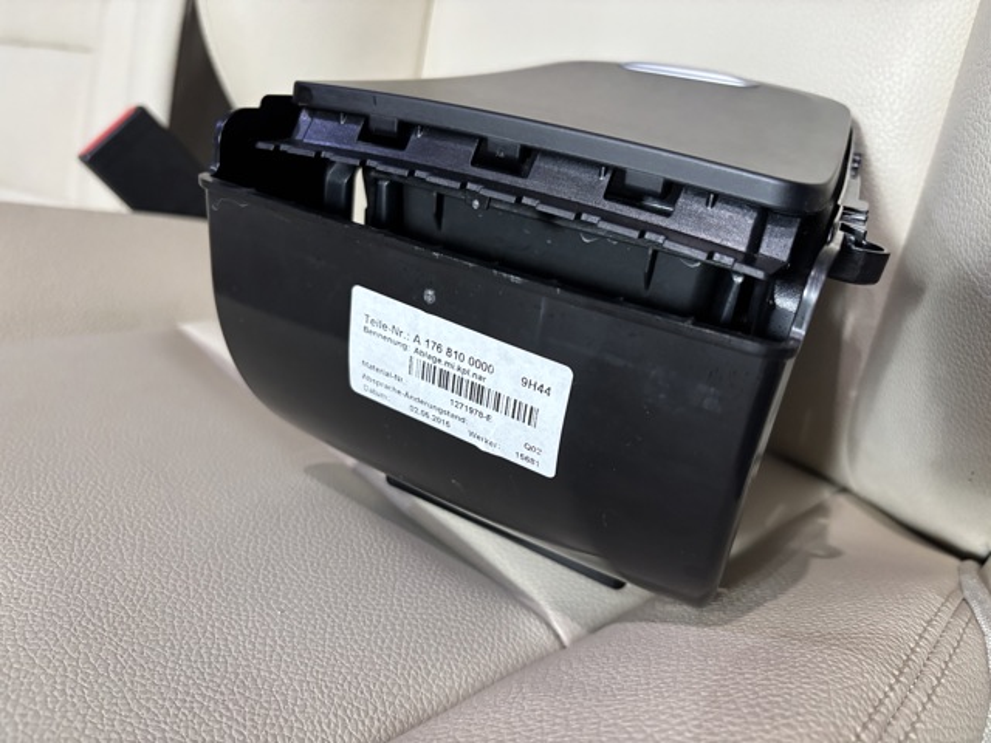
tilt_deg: -26.0
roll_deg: -2.2
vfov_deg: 53.1
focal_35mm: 26
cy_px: 372
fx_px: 744
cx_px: 496
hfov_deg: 67.3
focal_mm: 5.96
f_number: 1.6
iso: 400
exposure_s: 1/50
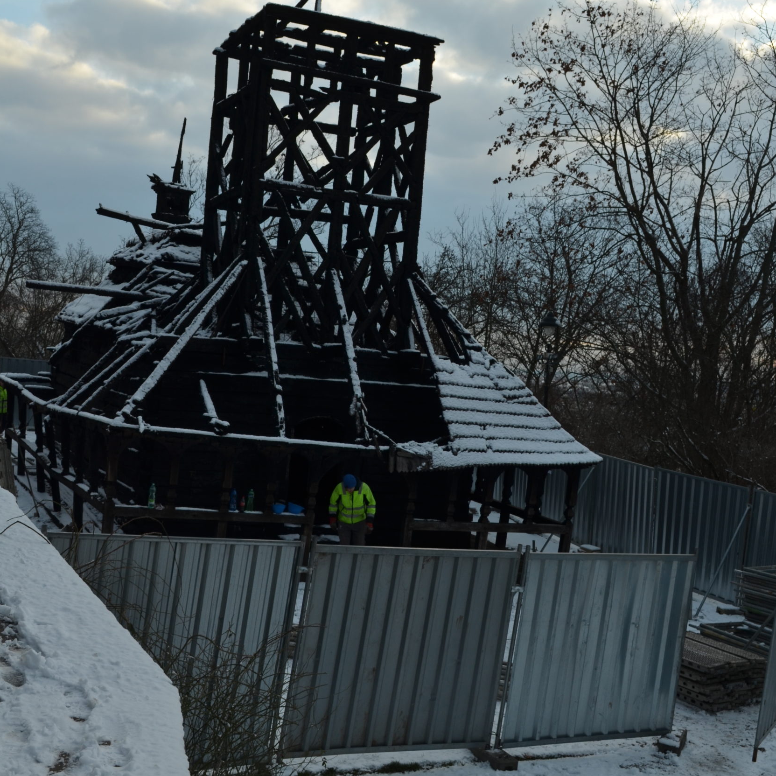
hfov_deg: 36.1
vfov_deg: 36.1
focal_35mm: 47
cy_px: 368
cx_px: 393
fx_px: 1192
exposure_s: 1/200
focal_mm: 24
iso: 200
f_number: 7.1
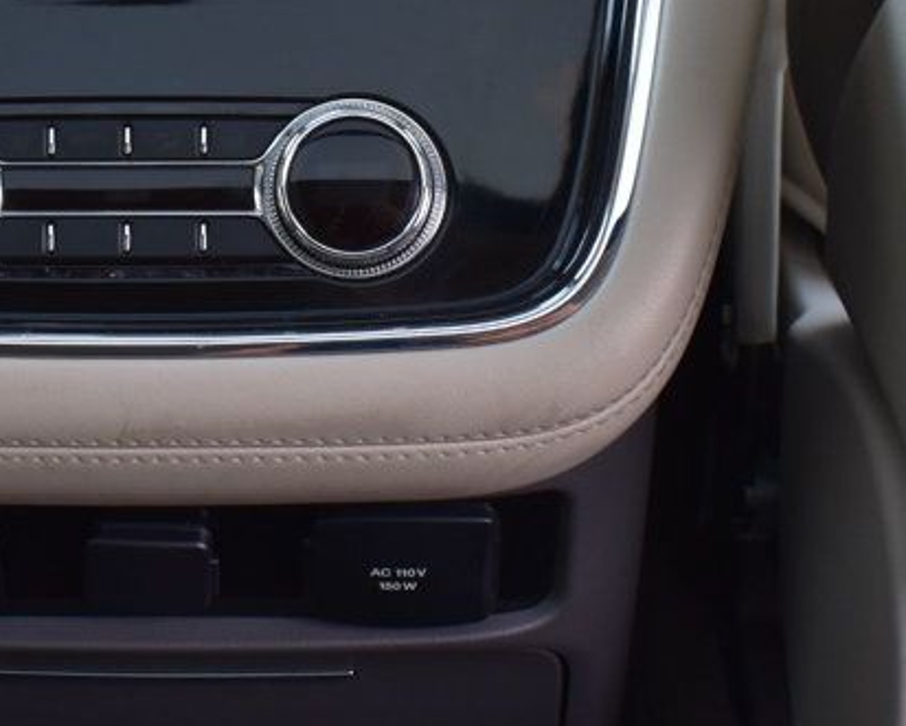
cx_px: 309
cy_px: 184
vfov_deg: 19.0
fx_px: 2151
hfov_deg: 23.7
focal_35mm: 80
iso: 720
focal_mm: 23
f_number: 6.3
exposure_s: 1/15
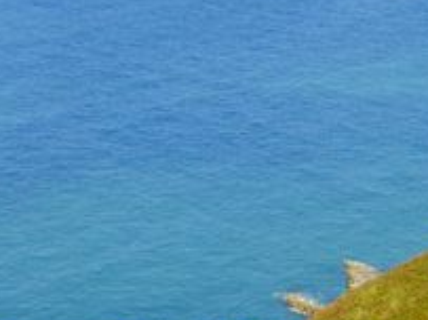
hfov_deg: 10.6
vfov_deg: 8.0
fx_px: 2286
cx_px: 455
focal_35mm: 185
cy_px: 36
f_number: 4.2
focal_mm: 8.5
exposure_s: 1/800
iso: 100
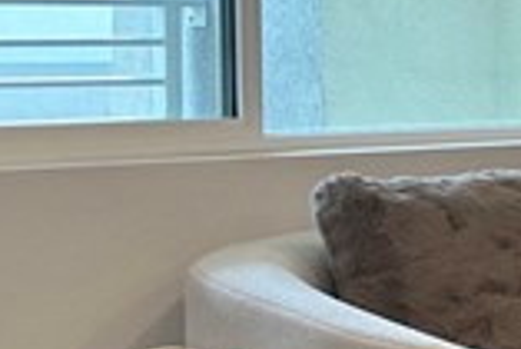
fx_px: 2361
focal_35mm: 163
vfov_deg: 8.4
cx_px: 1450
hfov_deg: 10.1
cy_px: 292
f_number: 1.78
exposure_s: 1/120
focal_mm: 6.86
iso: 80
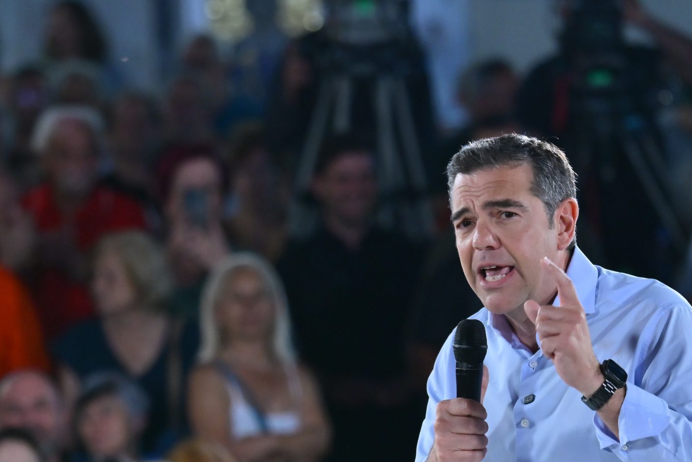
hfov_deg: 3.9
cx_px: 228
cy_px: 349
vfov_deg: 2.6
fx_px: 10151
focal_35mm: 528
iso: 3600
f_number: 5.6
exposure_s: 1/250
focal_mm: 290
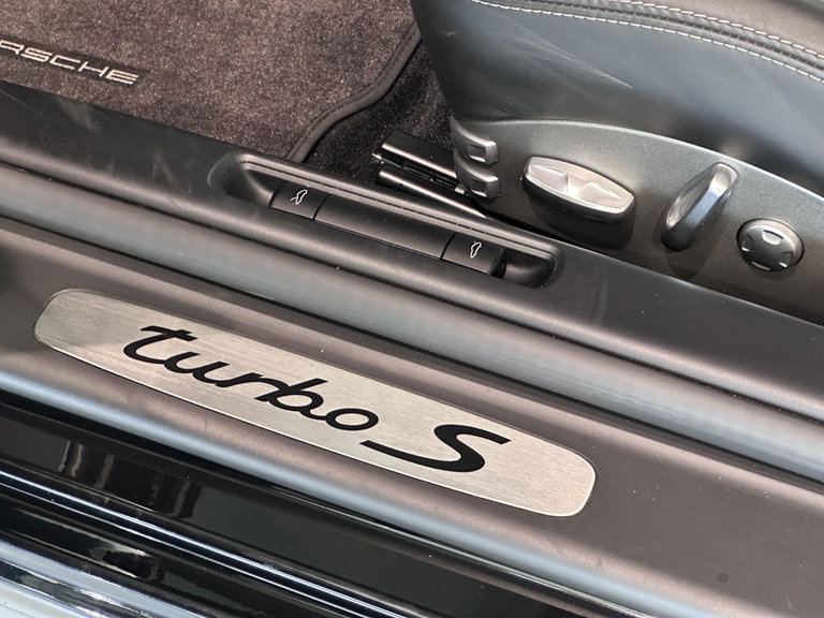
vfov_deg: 19.1
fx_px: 1833
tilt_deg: -46.7
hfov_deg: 25.3
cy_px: 309
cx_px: 412
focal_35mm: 77
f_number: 2.8
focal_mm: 9
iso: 640
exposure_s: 1/45
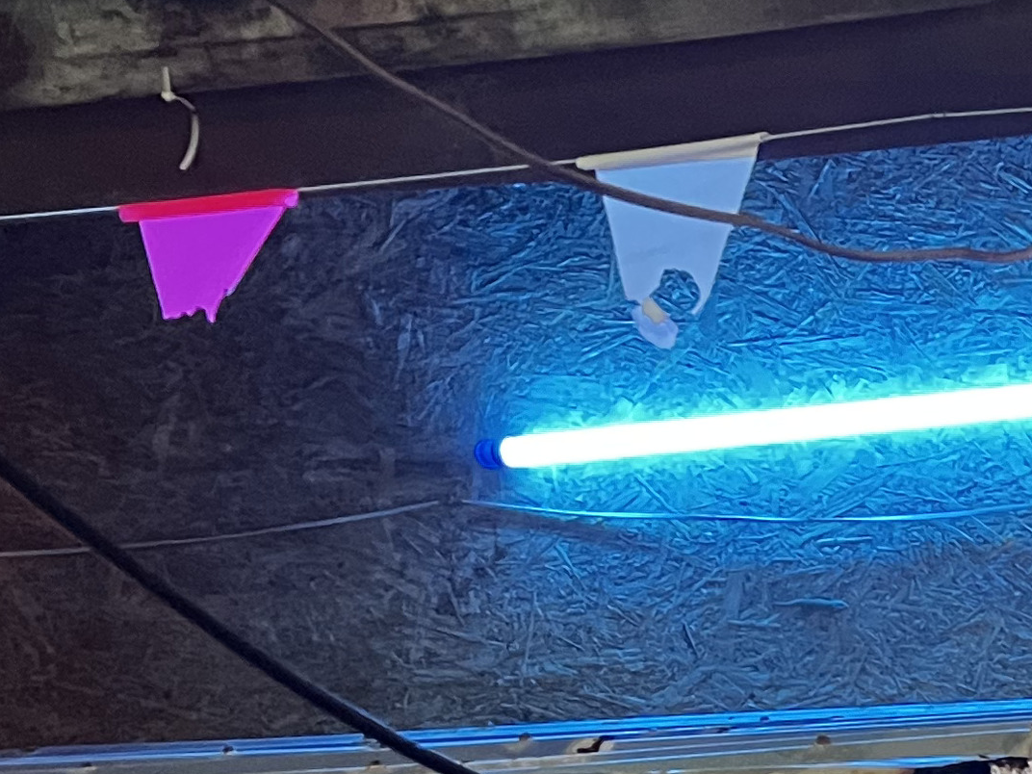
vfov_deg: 14.3
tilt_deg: -3.0
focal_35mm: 97
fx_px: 2892
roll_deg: +1.8
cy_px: 1152
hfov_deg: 16.9
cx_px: 1840
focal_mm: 5.7
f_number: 1.5
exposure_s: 1/40
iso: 400
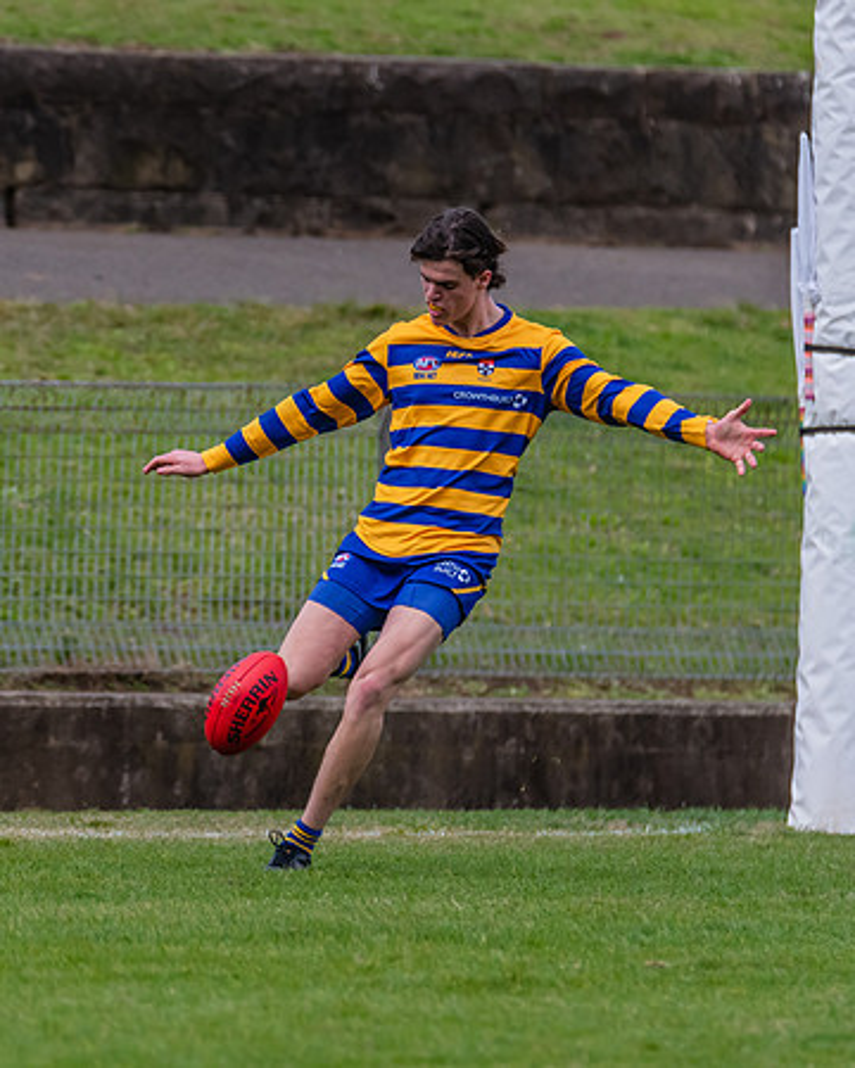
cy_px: 480
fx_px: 27024
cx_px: 304
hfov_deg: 1.8
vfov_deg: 2.3
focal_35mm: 854
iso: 1000
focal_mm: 450
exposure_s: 1/1600
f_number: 6
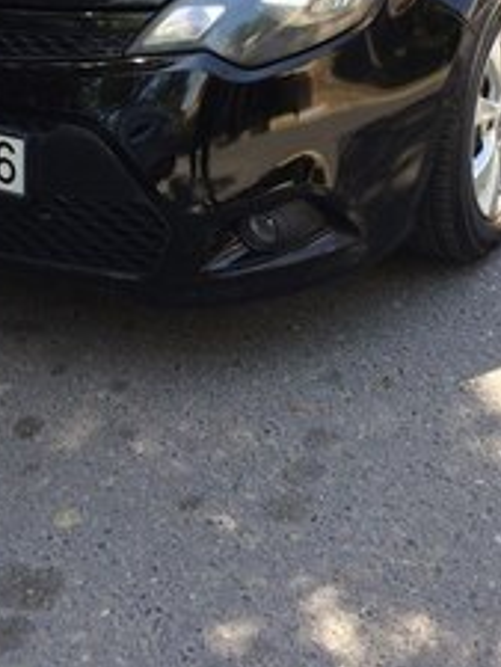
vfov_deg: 27.7
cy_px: -59
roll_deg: -0.8
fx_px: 1234
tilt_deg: -18.4
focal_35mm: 64
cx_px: 270
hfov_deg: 22.9
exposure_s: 1/203
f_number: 2.2
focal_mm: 4.15
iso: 32
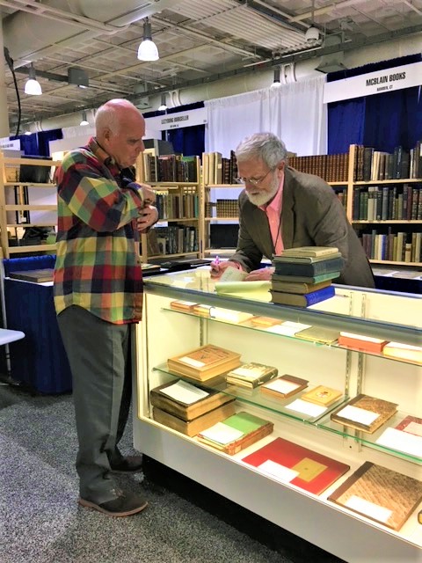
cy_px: 282
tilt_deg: -7.8
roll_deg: +1.8
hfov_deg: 48.2
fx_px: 471
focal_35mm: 29
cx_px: 211
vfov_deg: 61.7
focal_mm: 4.15
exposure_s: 1/30
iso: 40
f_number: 2.2
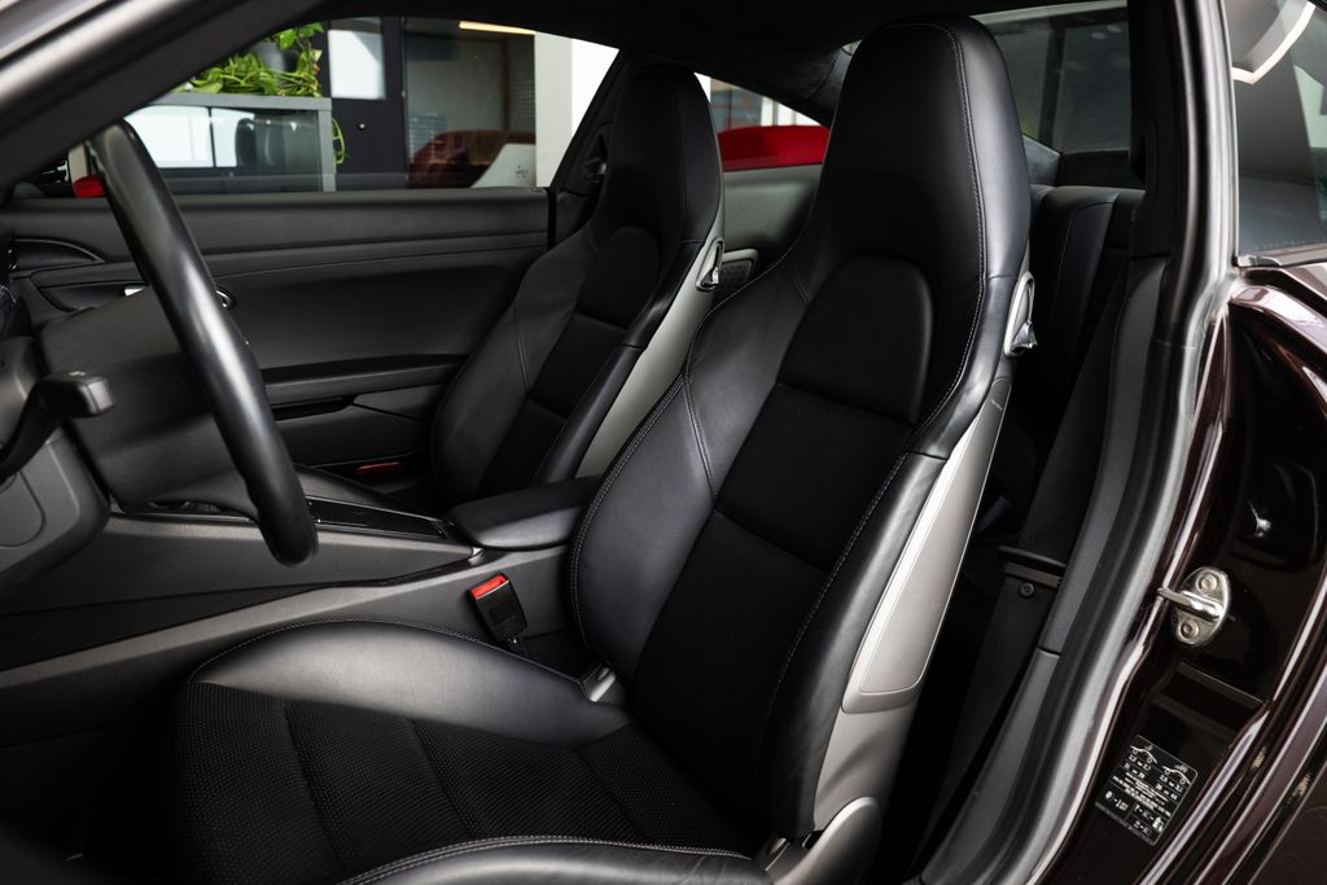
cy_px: 423
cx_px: 709
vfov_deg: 45.7
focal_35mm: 28
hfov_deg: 64.6
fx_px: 1049
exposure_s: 1/50
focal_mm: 26
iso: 200
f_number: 5
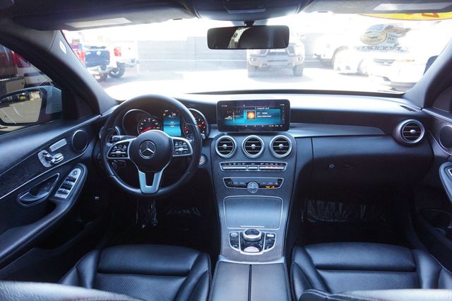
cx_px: 226
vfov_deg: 53.1
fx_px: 301
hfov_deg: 73.8
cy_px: 150
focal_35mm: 24
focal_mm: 16
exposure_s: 1/60
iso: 500
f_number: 4
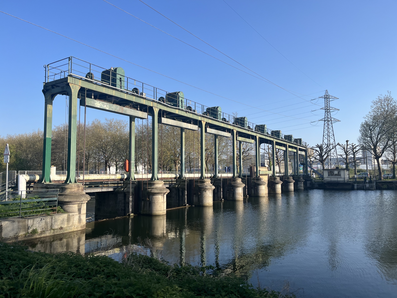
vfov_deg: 53.1
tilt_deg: +3.1
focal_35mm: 26
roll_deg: +0.5
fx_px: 298
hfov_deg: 67.3
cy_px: 149
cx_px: 198
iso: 50
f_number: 1.6
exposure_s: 1/2268
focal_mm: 5.1
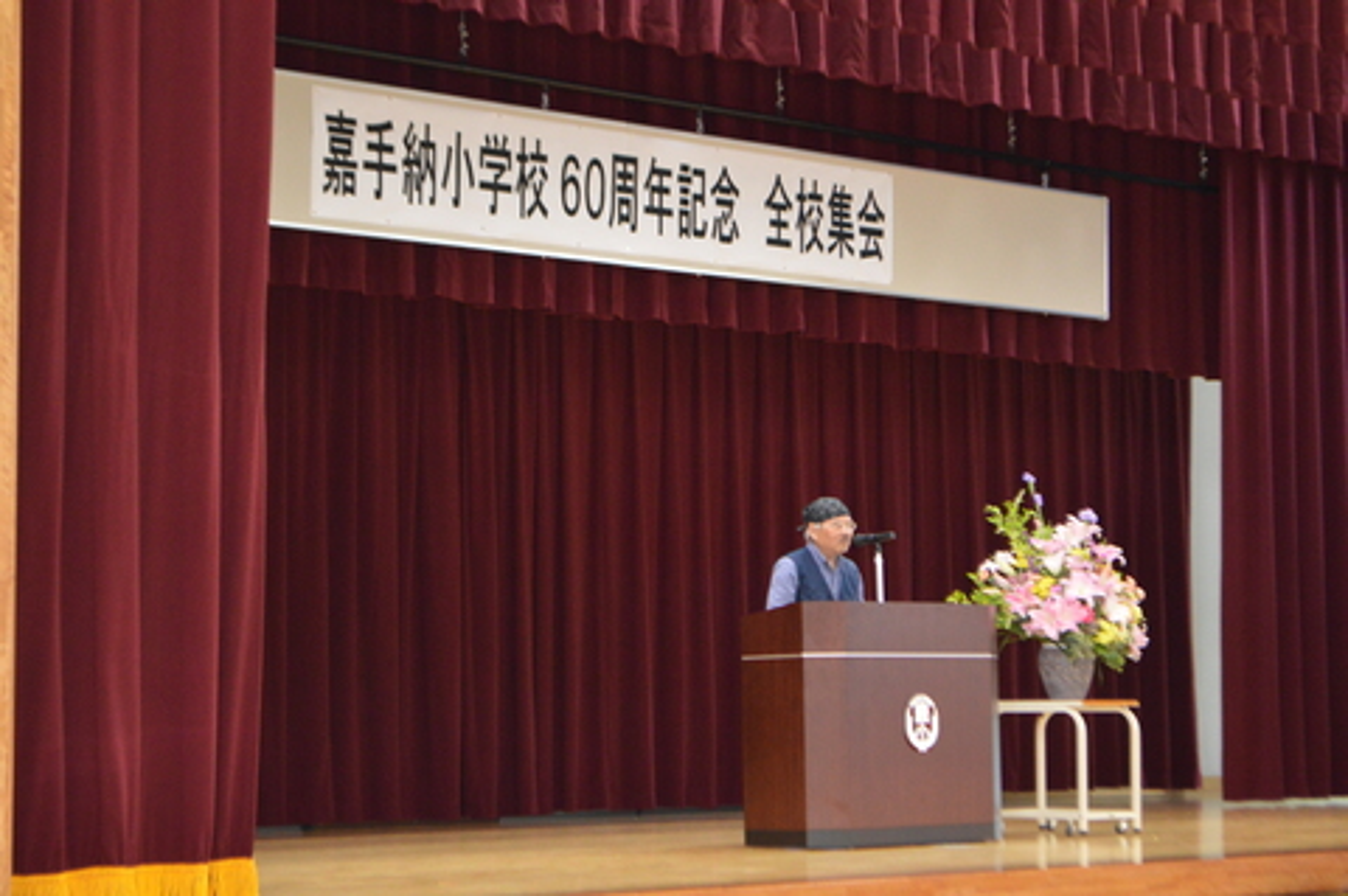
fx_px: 3086
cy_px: 448
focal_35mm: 82
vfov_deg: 16.5
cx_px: 674
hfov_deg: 24.6
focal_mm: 55
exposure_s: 1/60
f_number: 5.6
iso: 2200
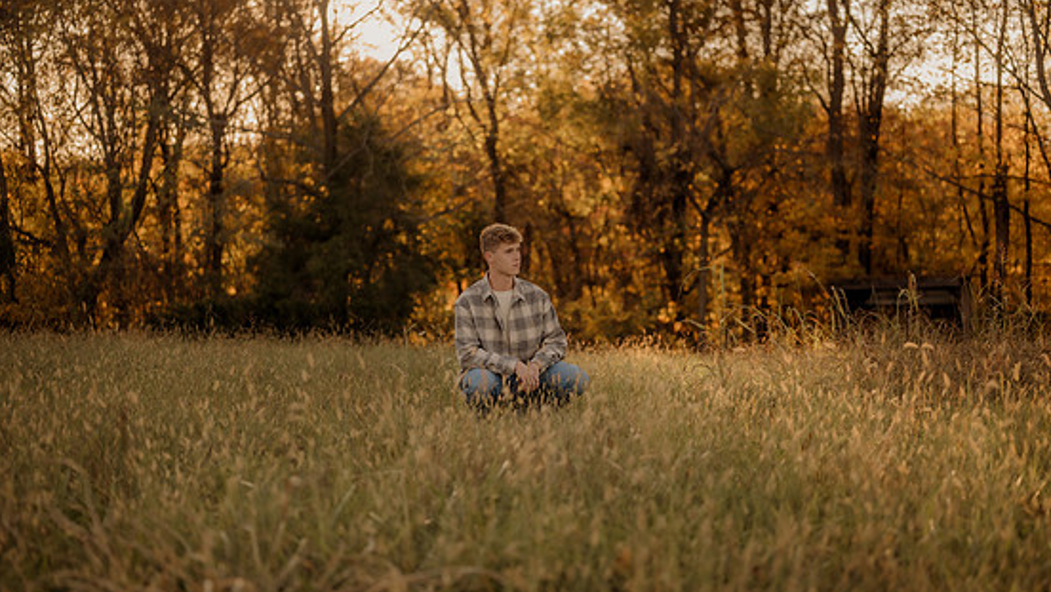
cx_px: 520
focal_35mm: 55
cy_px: 273
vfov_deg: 21.9
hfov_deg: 37.8
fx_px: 1533
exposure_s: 1/1250
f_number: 1.8
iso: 250
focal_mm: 50
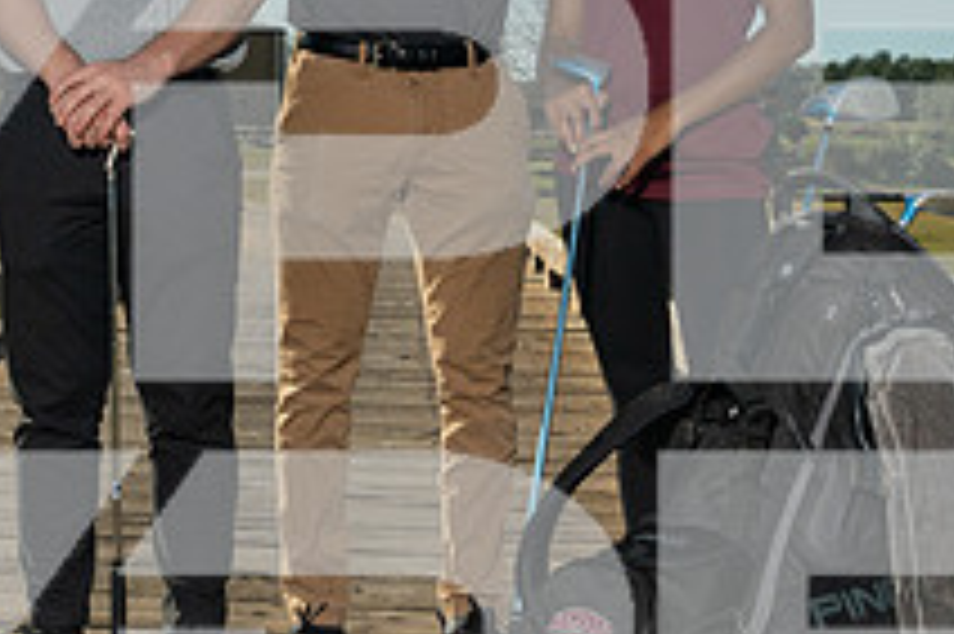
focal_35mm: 85
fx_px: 2251
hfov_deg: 23.1
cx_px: 45
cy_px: 146
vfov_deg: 16.0
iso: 500
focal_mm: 31
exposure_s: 1/200
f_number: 8
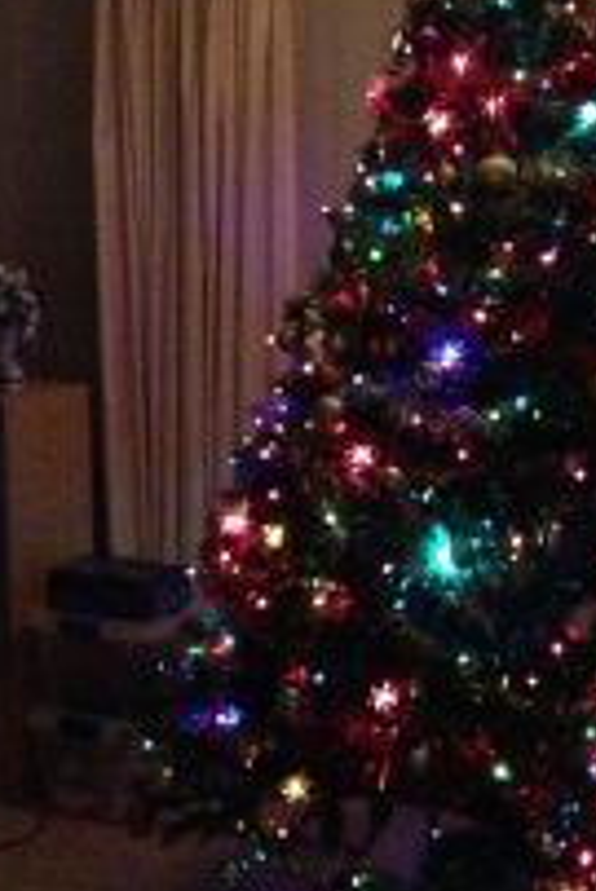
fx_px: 1686
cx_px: 543
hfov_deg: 19.7
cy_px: 326
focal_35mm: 68
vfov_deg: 29.5
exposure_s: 1/15
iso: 2500
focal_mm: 4.13
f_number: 2.4
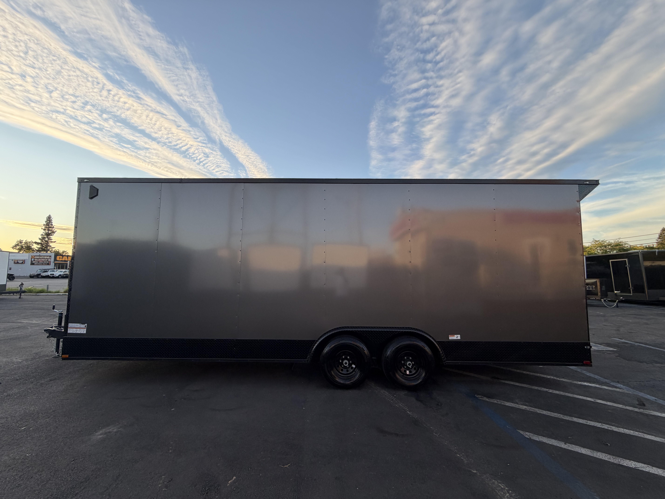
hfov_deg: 102.1
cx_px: 332
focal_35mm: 14
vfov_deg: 85.7
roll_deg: +1.3
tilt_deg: +4.2
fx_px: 269
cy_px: 250
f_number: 2.2
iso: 50
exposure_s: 1/296
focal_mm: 2.22
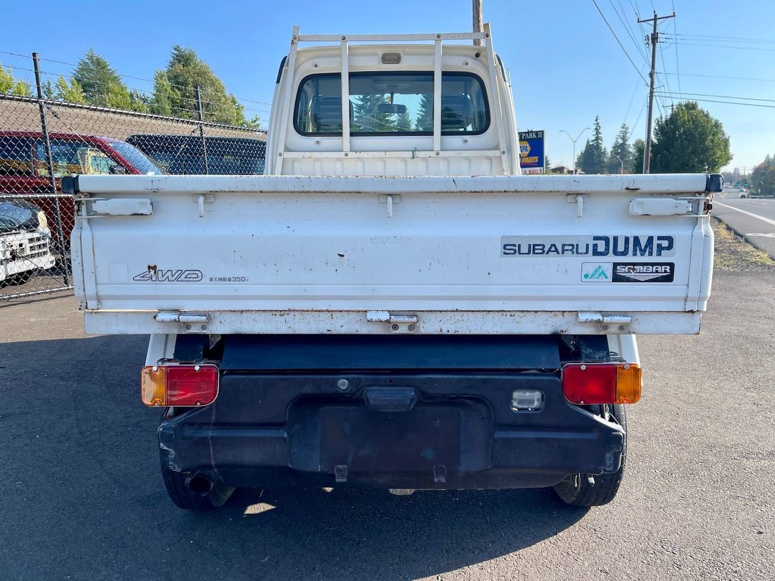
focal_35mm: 25
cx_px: 388
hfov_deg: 69.4
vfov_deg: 54.9
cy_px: 290
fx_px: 560
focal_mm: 5.1
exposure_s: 1/1188
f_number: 1.6
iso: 32
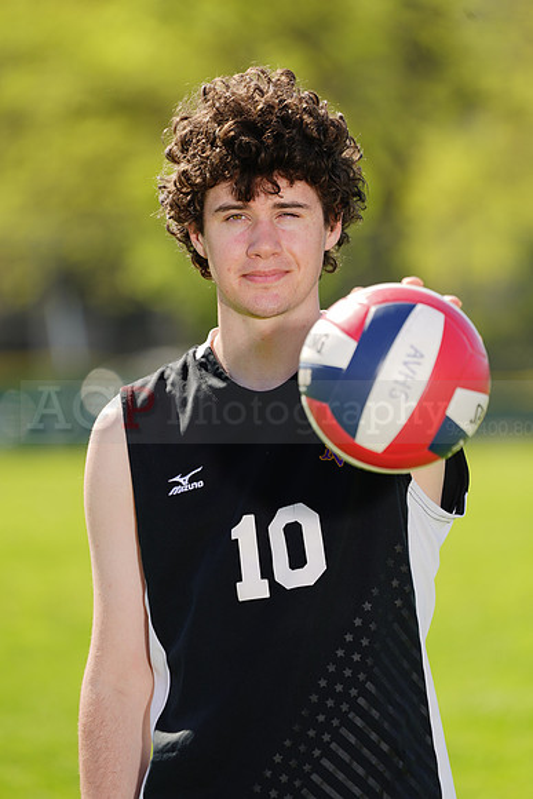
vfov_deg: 5.2
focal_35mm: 400
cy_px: 400
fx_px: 8877
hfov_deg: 3.4
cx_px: 266
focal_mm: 400
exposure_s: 1/200
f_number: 6.3
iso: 64
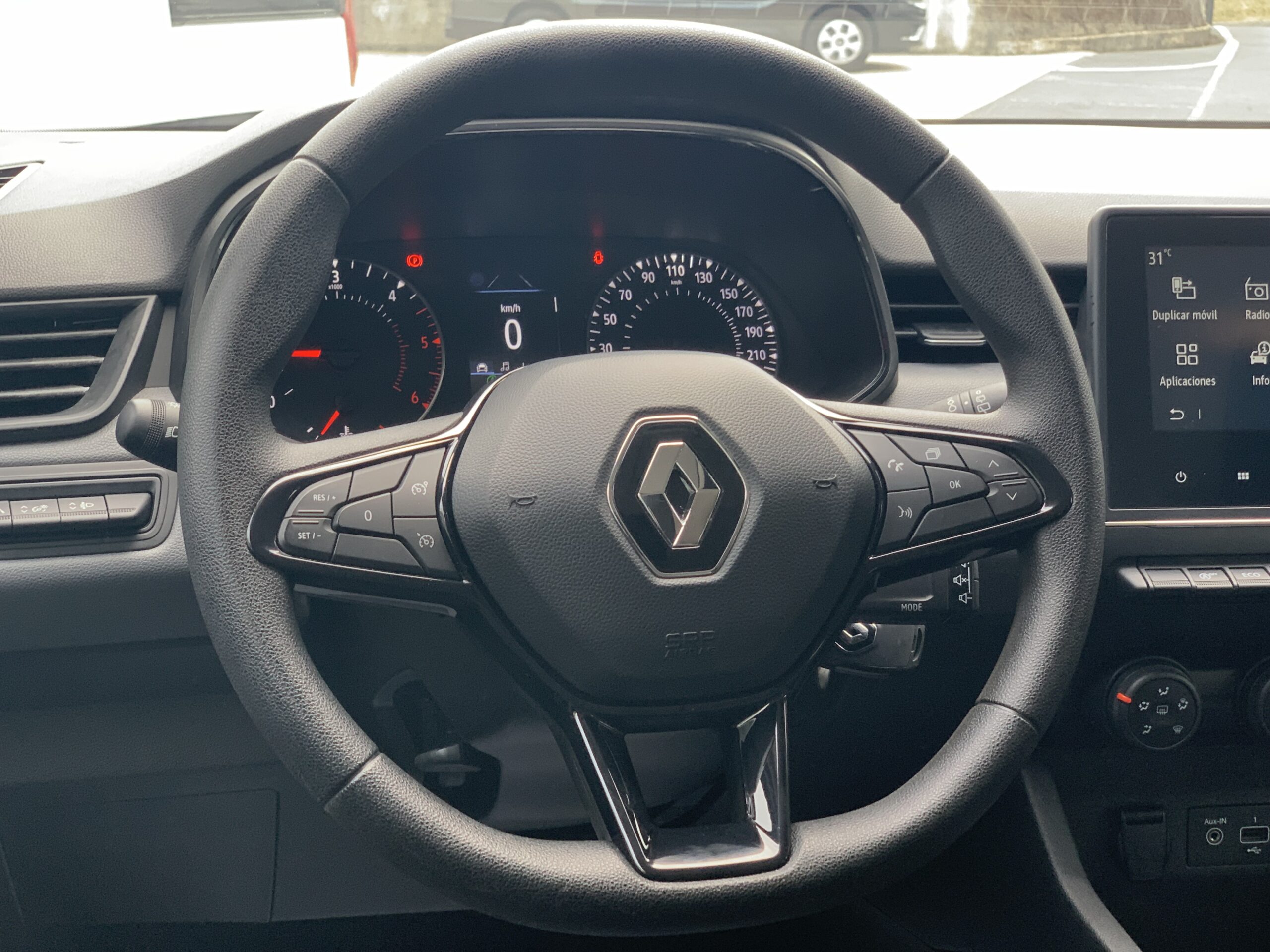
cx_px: 635
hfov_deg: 36.8
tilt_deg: -14.1
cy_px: 476
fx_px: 1908
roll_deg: -1.4
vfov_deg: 28.0
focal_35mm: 52
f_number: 2.4
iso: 125
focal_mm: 6
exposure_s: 1/105
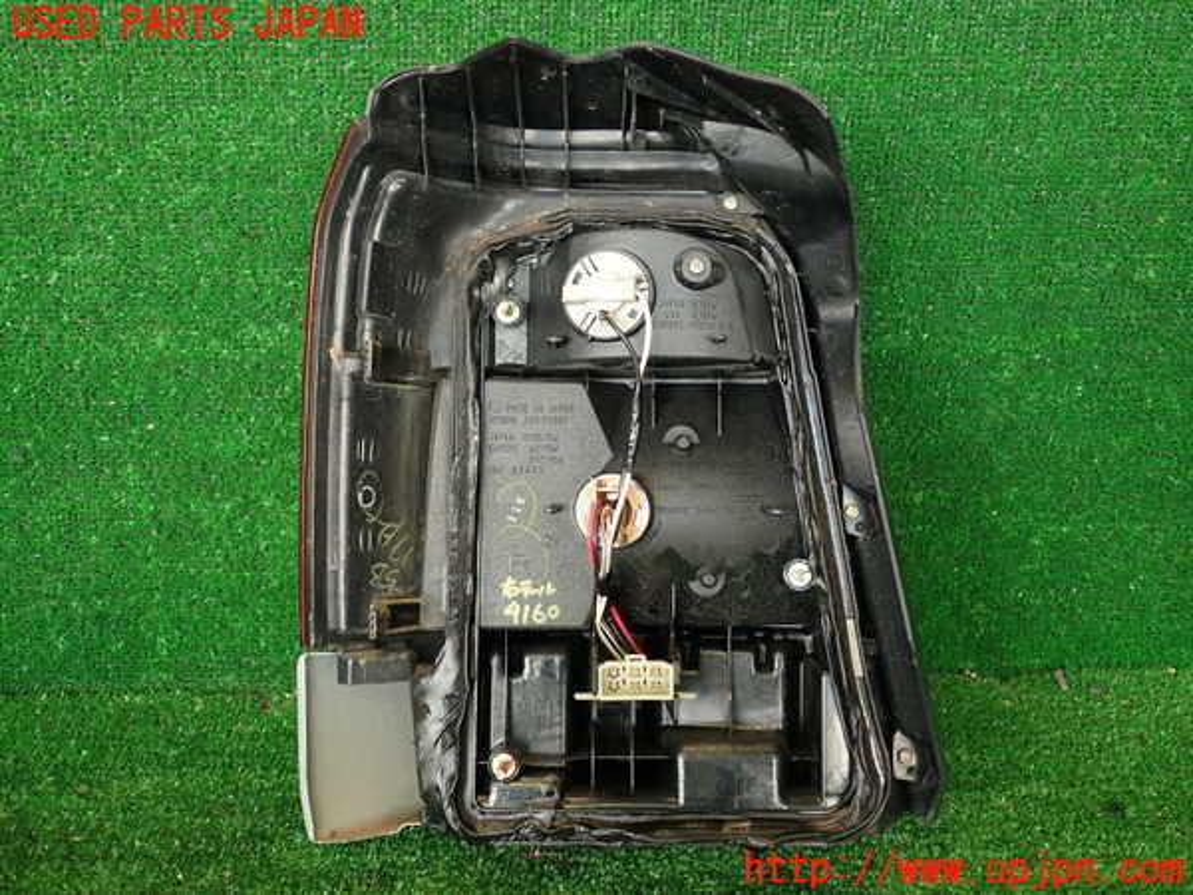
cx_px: 596
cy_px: 448
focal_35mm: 32
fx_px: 1103
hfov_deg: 56.8
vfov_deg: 44.2
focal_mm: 5.79
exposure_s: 1/50
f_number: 2.4
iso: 200
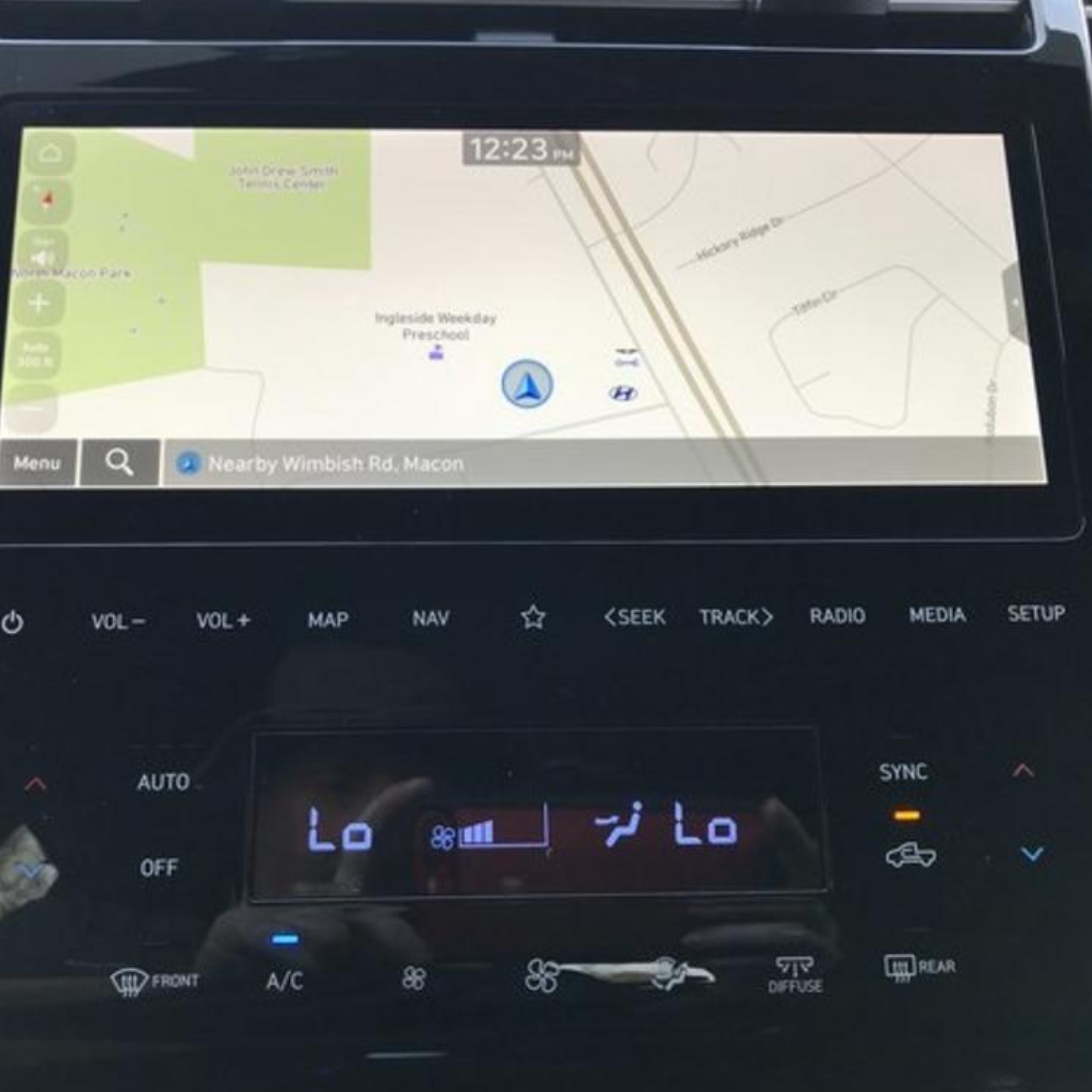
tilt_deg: -15.3
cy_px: 551
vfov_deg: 48.4
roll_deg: -3.1
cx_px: 492
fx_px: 1213
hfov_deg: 48.4
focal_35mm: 34
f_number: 1.8
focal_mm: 3.99
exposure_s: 1/120
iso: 32
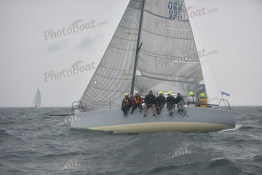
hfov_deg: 25.4
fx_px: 582
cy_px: 88
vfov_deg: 17.1
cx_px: 131
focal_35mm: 80
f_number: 3.2
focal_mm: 80
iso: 400
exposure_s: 1/640
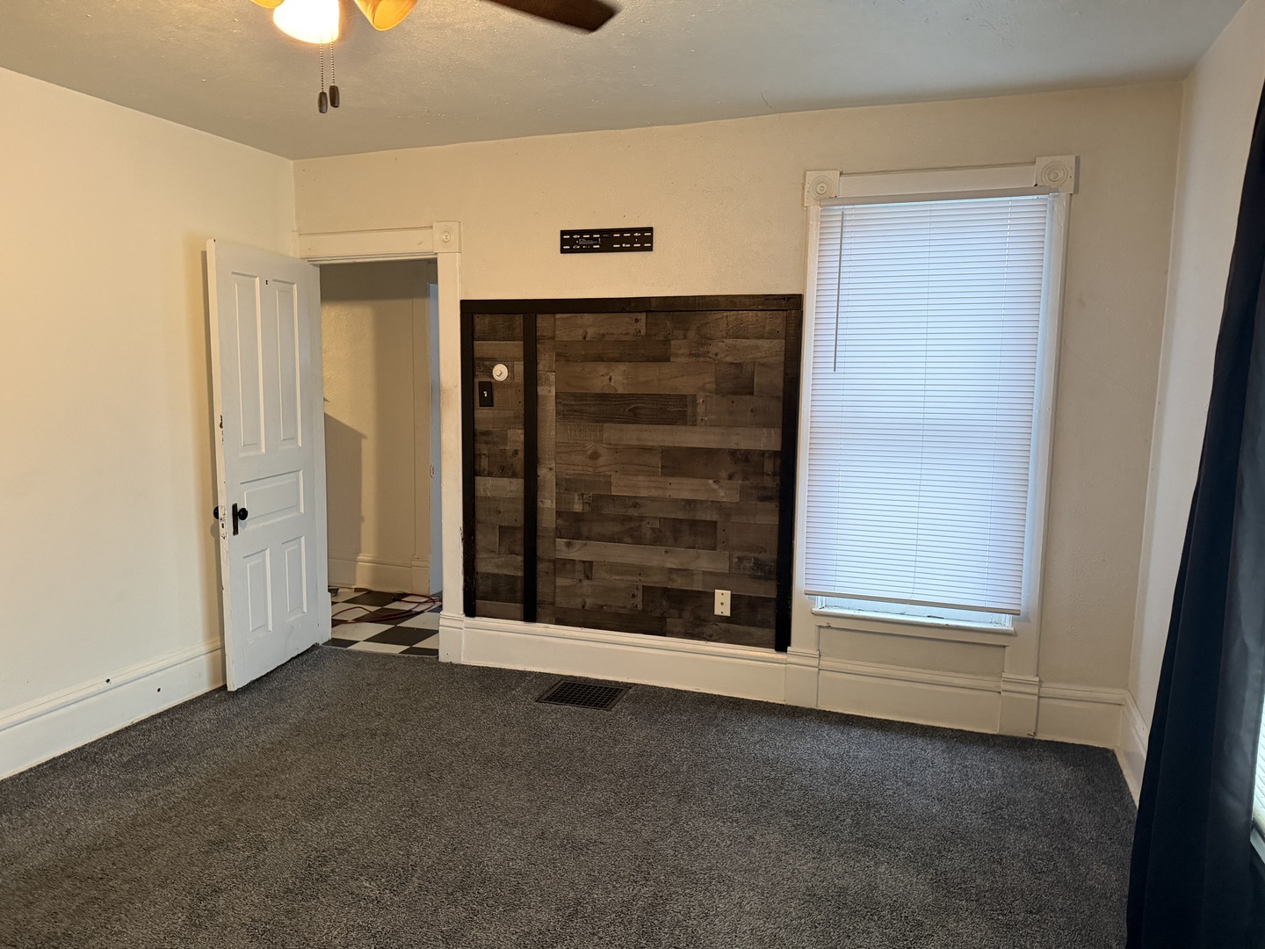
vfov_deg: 56.8
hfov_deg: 71.6
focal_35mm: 24
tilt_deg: -5.7
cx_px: 632
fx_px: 877
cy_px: 474
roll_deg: -0.8
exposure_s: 1/60
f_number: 1.78
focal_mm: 6.76
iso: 500
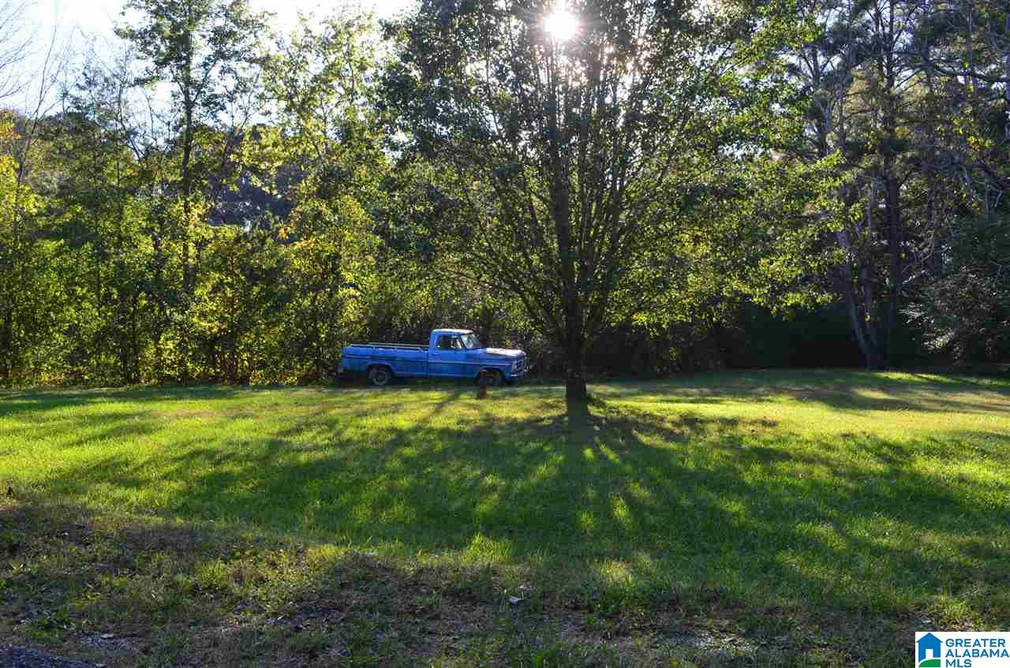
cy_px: 334
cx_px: 505
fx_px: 924
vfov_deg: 39.8
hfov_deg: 57.3
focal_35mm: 33
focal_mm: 22
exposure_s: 1/60
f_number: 10
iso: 200
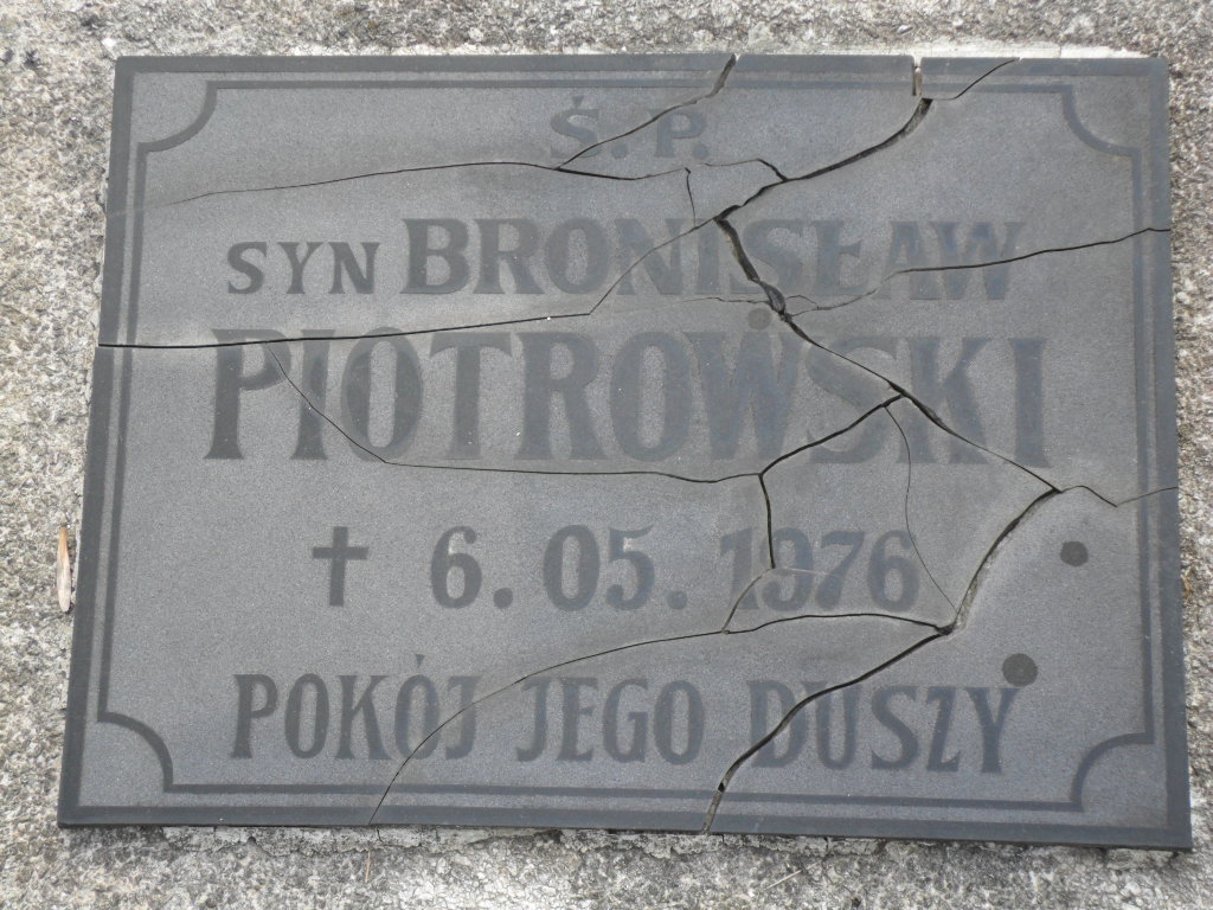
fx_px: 2593
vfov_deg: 19.9
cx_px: 606
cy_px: 455
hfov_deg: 26.3
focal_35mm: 74
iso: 100
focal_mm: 13.2
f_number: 3.9
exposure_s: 1/250
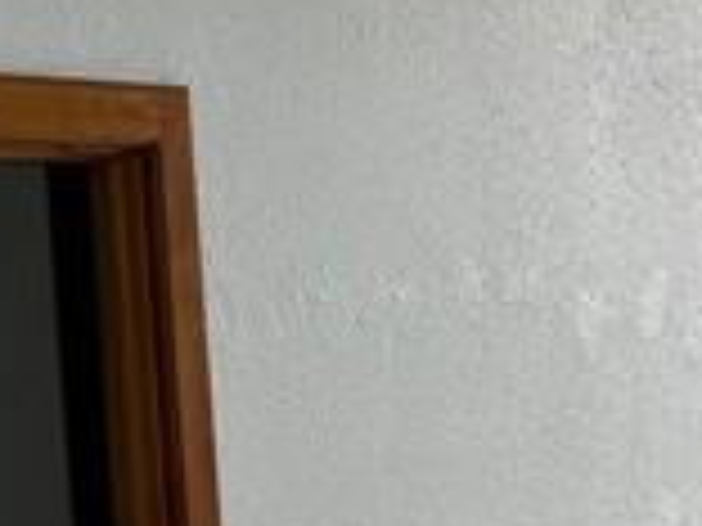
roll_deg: +1.2
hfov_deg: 10.5
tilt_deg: -8.0
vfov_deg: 8.5
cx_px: 1454
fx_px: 3468
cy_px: 733
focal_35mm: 171
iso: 50
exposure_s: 1/256
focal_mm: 5.7
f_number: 1.5
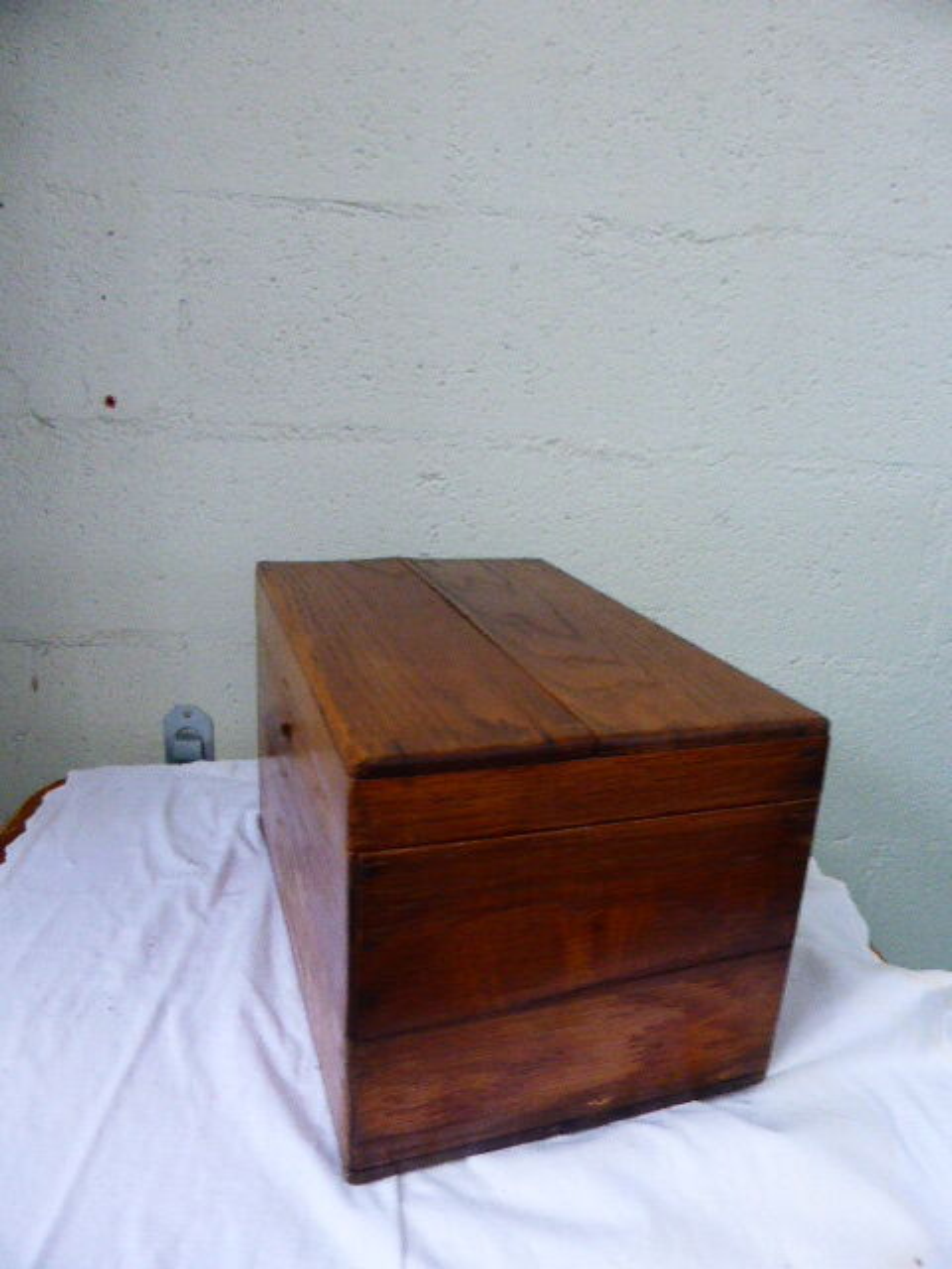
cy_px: 634
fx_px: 880
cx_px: 476
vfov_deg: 71.6
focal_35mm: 24
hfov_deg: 56.8
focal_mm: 4.3
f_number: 3.3
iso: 400
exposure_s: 1/6
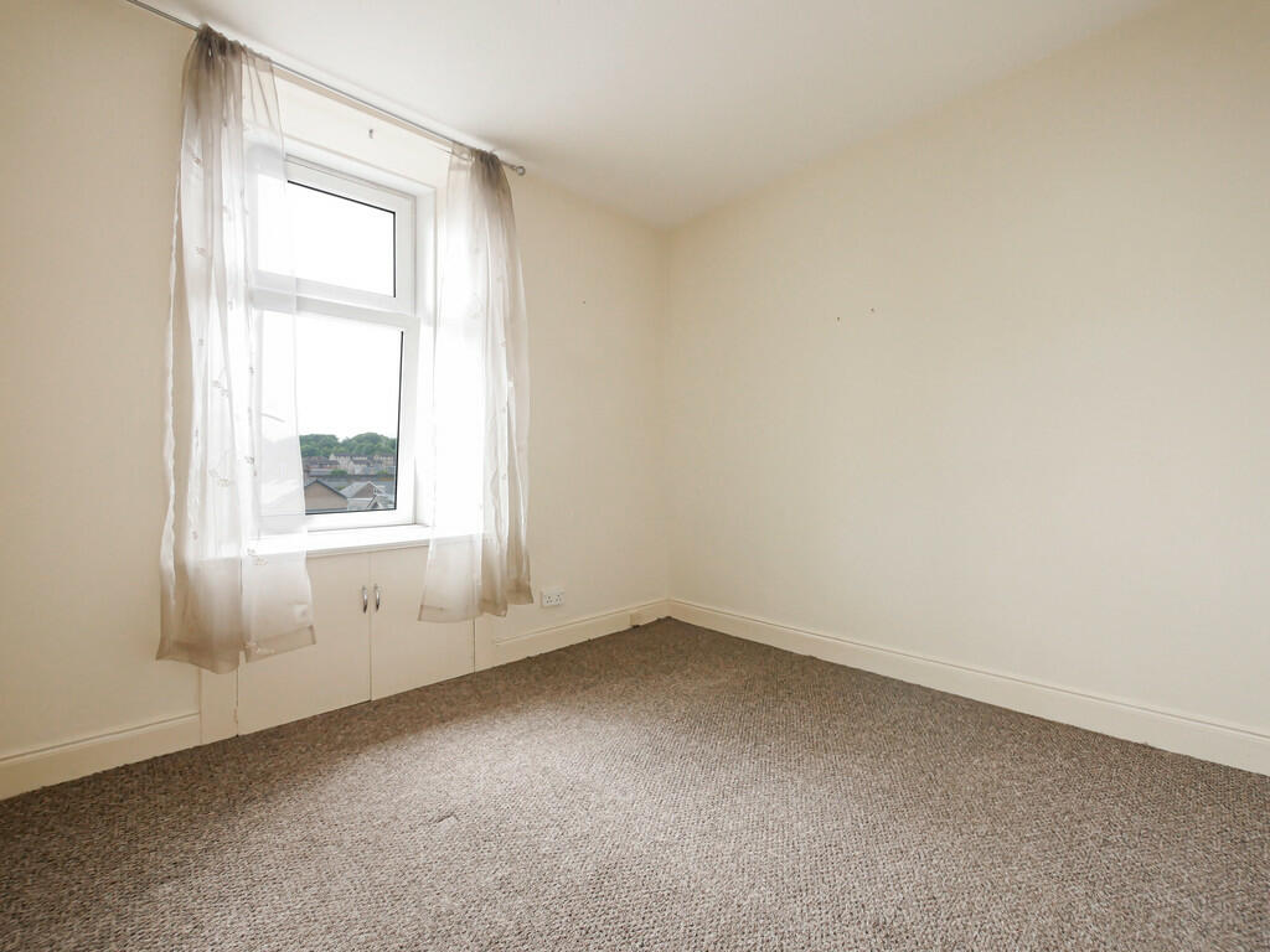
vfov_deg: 85.7
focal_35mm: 14
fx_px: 514
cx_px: 635
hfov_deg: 102.1
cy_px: 476
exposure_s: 1/60
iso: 500
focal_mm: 7
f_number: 4
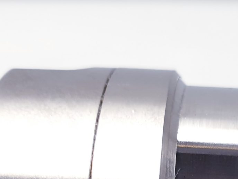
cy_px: 294
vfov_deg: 14.0
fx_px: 667
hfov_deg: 19.5
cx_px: 249
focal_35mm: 97
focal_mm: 4.3
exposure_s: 1/100
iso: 100
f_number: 2.4
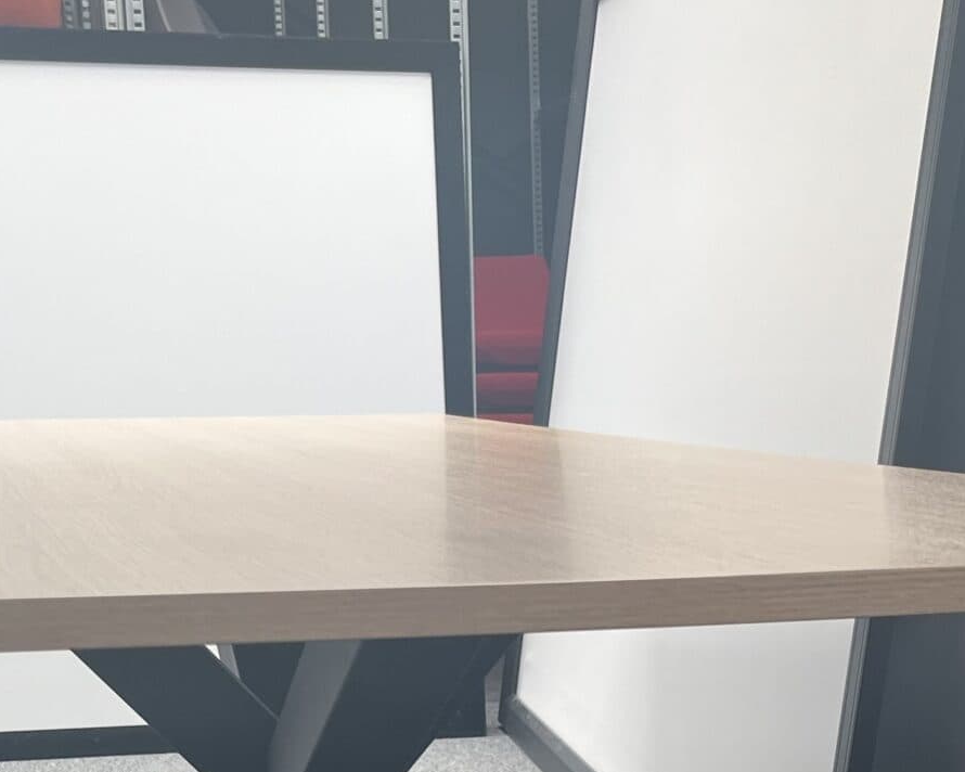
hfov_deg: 26.0
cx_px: 603
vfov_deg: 19.4
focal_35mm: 73
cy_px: 1005
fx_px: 2085
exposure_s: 1/122
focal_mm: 5.1
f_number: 1.6
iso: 50
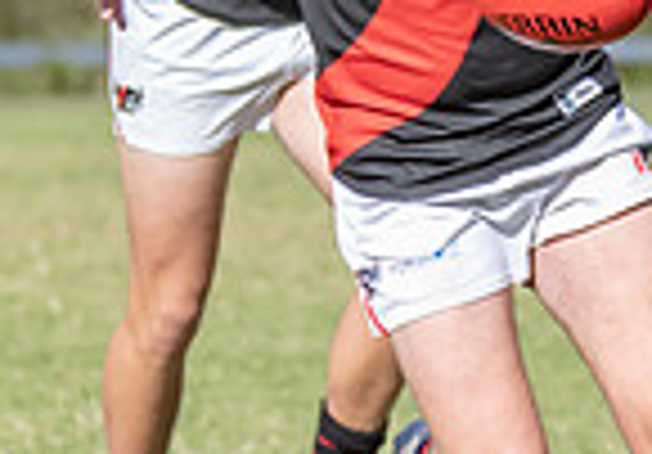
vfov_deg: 1.0
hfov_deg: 1.5
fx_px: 25433
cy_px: 372
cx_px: 94
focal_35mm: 1385
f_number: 5.6
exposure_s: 1/3200
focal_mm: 210
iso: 800
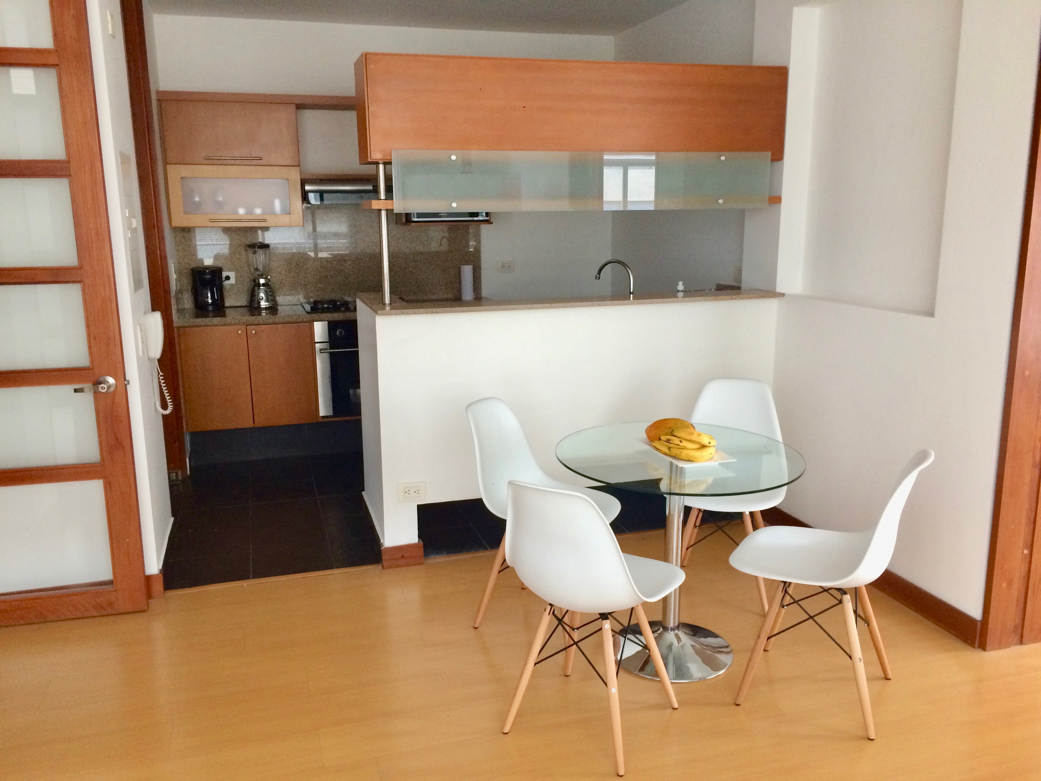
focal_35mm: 29
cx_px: 520
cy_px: 390
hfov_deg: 61.7
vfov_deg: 48.2
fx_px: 872
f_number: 2.2
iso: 200
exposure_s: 1/30
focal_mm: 4.15
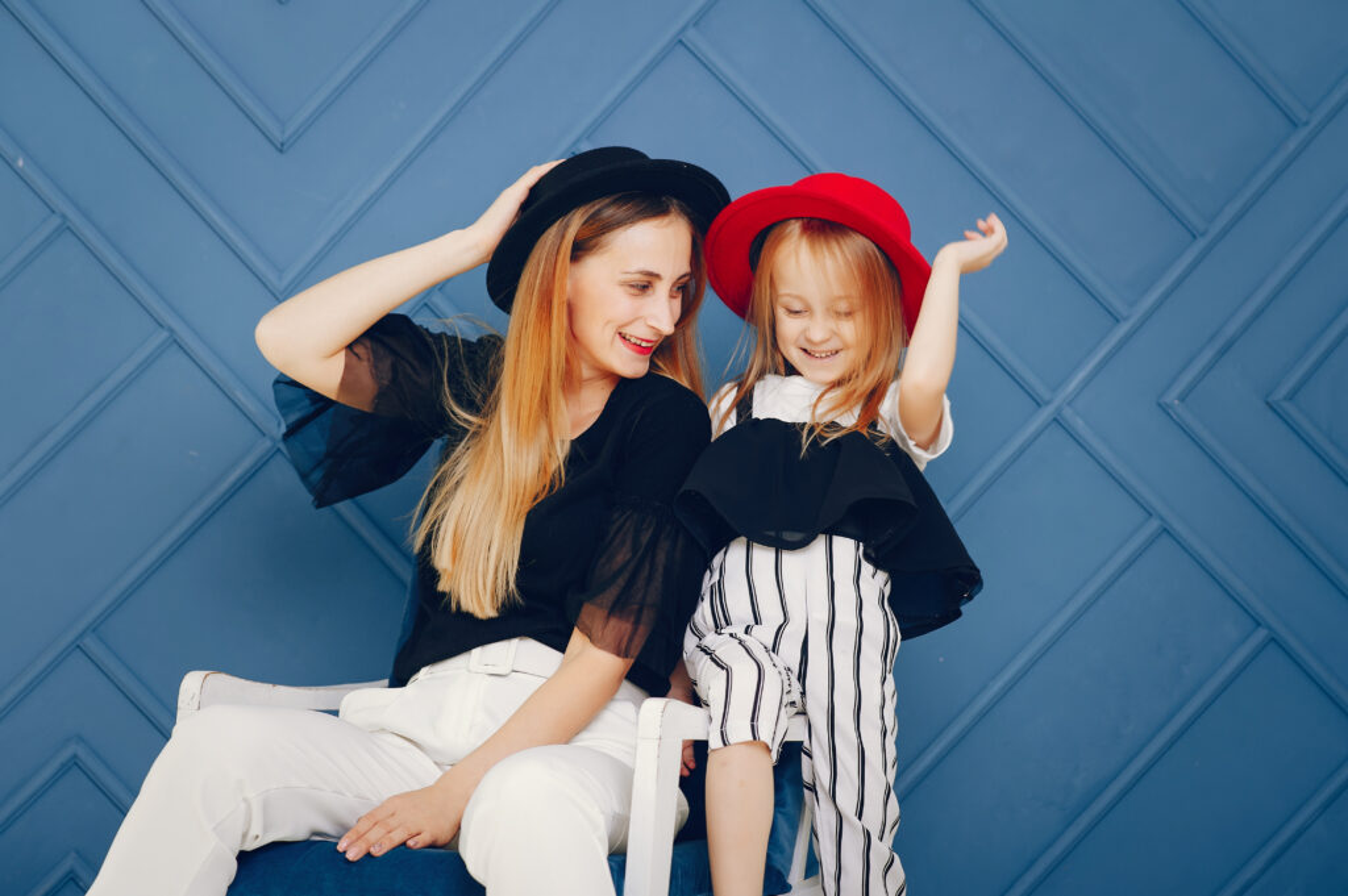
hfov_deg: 23.9
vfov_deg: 16.0
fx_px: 3180
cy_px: 448
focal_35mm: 85
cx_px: 674
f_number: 4
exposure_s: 1/160
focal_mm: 85
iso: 100
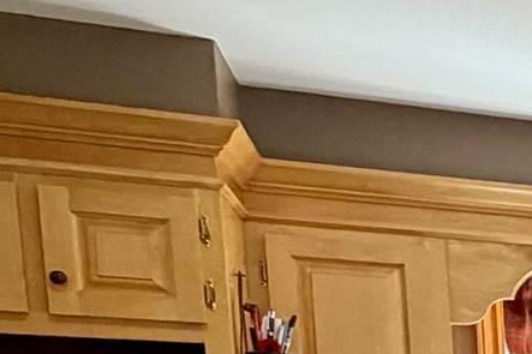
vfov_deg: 12.2
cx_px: 1382
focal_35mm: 101
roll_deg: -0.3
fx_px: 1492
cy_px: 683
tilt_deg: -6.4
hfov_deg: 13.1
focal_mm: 2.22
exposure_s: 1/120
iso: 250
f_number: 2.2
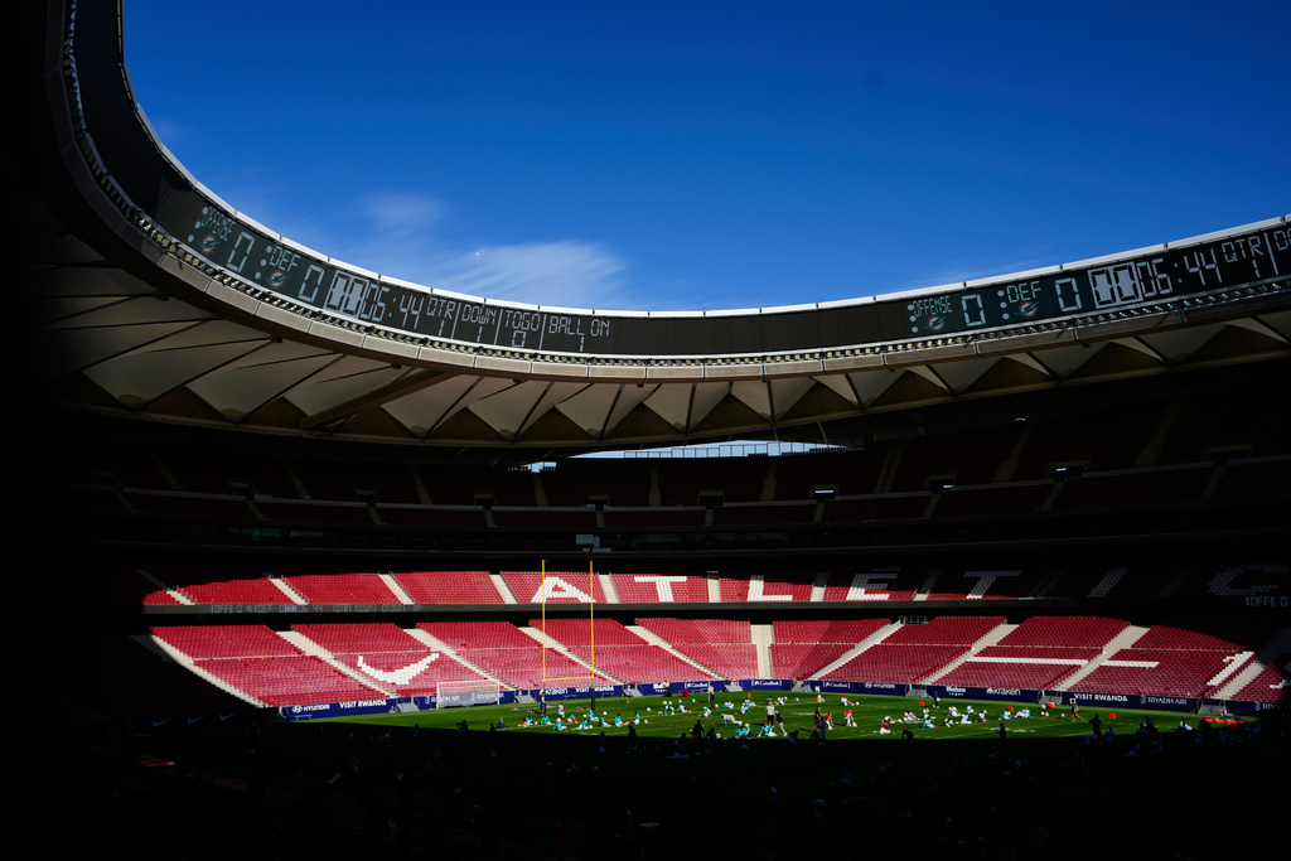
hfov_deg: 60.3
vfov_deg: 42.3
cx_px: 646
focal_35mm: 31
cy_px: 430
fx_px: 1112
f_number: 5.6
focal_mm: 31
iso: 50
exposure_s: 1/800
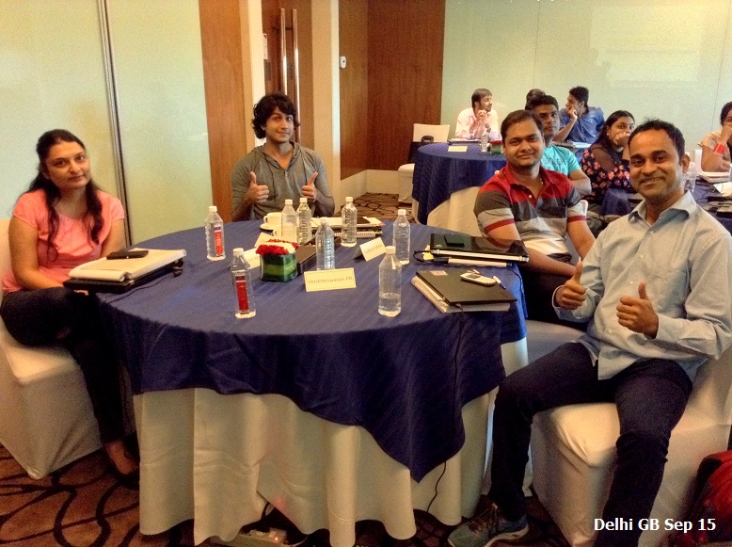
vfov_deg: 42.8
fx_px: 697
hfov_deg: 55.4
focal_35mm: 33
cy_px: 274
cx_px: 366
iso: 500
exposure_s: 1/15
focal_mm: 3.3
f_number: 2.4
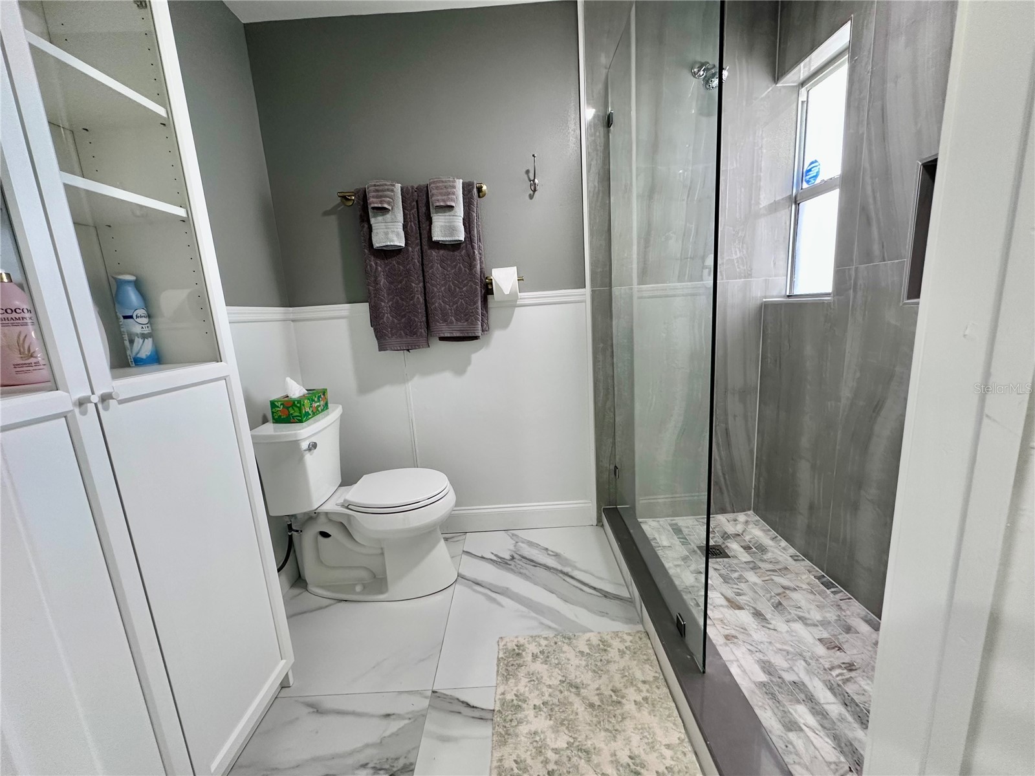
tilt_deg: -10.7
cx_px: 518
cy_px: 388
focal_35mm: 14
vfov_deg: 85.7
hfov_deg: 102.1
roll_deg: +3.8
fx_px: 419
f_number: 2.2
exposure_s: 1/60
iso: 160
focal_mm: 2.22
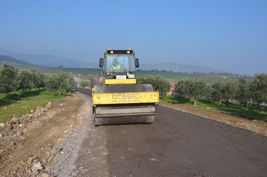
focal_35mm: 33
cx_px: 134
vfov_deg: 39.7
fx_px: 244
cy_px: 88
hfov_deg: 57.4
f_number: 20
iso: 4000
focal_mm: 22
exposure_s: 1/1600
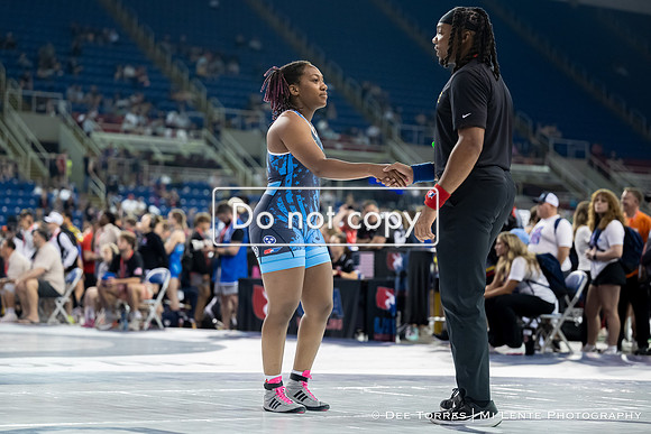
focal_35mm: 98
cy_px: 220
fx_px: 1775
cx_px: 296
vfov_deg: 13.9
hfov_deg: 20.8
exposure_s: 1/800
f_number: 2.8
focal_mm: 90
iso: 4500
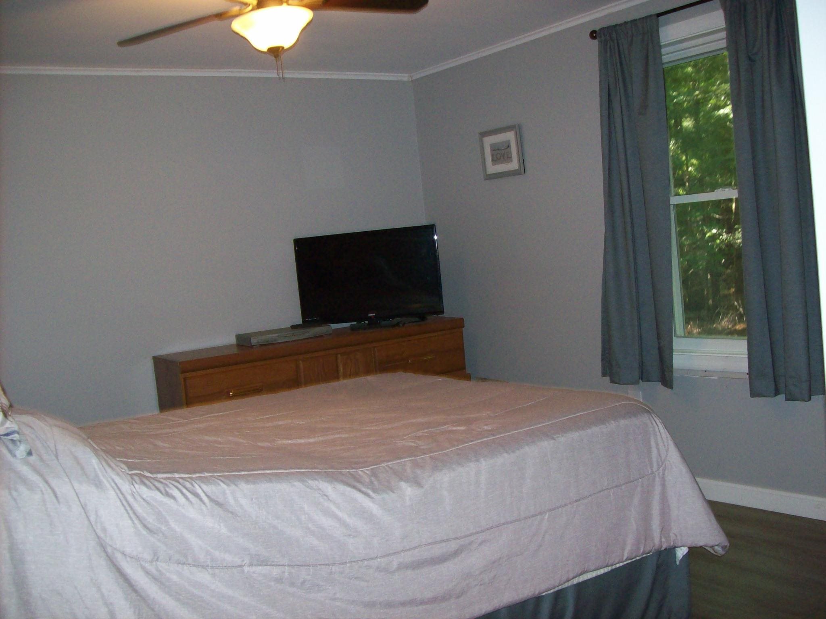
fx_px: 859
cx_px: 413
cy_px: 310
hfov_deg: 51.4
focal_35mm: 36
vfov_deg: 39.7
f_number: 2.7
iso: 200
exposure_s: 1/64
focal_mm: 6
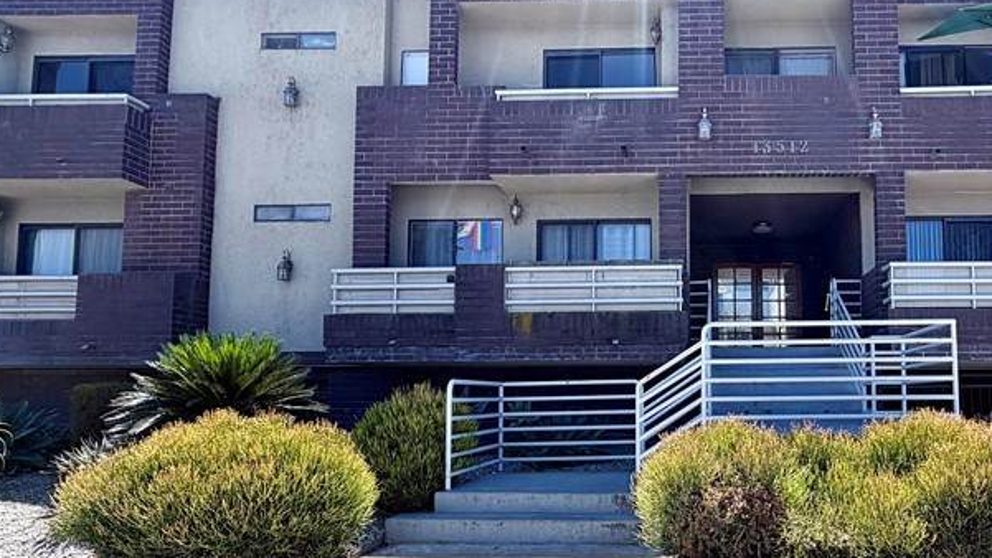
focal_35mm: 26
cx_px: 690
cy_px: 348
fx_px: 684
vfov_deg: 44.0
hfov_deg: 69.1
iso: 32
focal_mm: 2.22
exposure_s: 1/770
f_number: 2.2
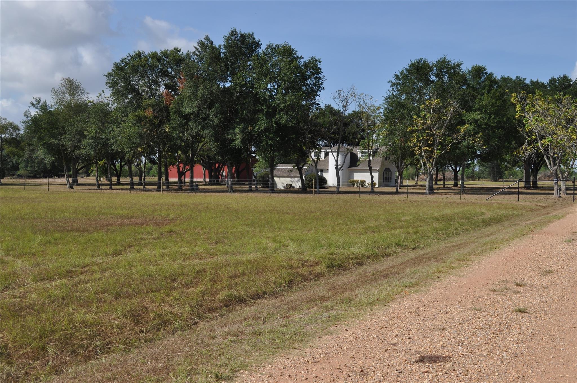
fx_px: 624
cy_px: 192
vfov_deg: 34.1
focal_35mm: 39
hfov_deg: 49.6
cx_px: 288
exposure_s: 1/400
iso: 200
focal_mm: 26
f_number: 10
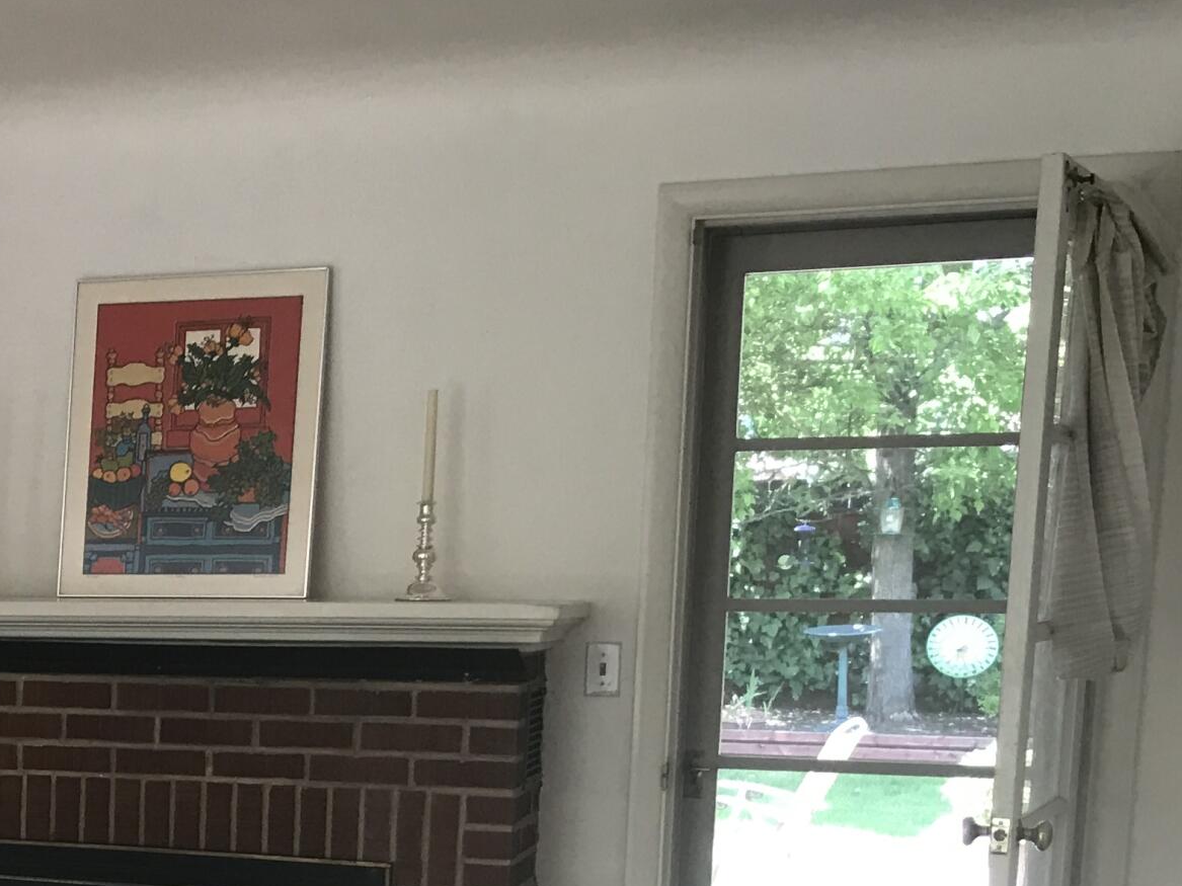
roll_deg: +0.6
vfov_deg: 19.7
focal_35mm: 72
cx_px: -280
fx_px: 2458
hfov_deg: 24.2
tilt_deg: -9.8
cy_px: 938
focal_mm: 3.99
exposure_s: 1/40
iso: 25
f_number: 1.8
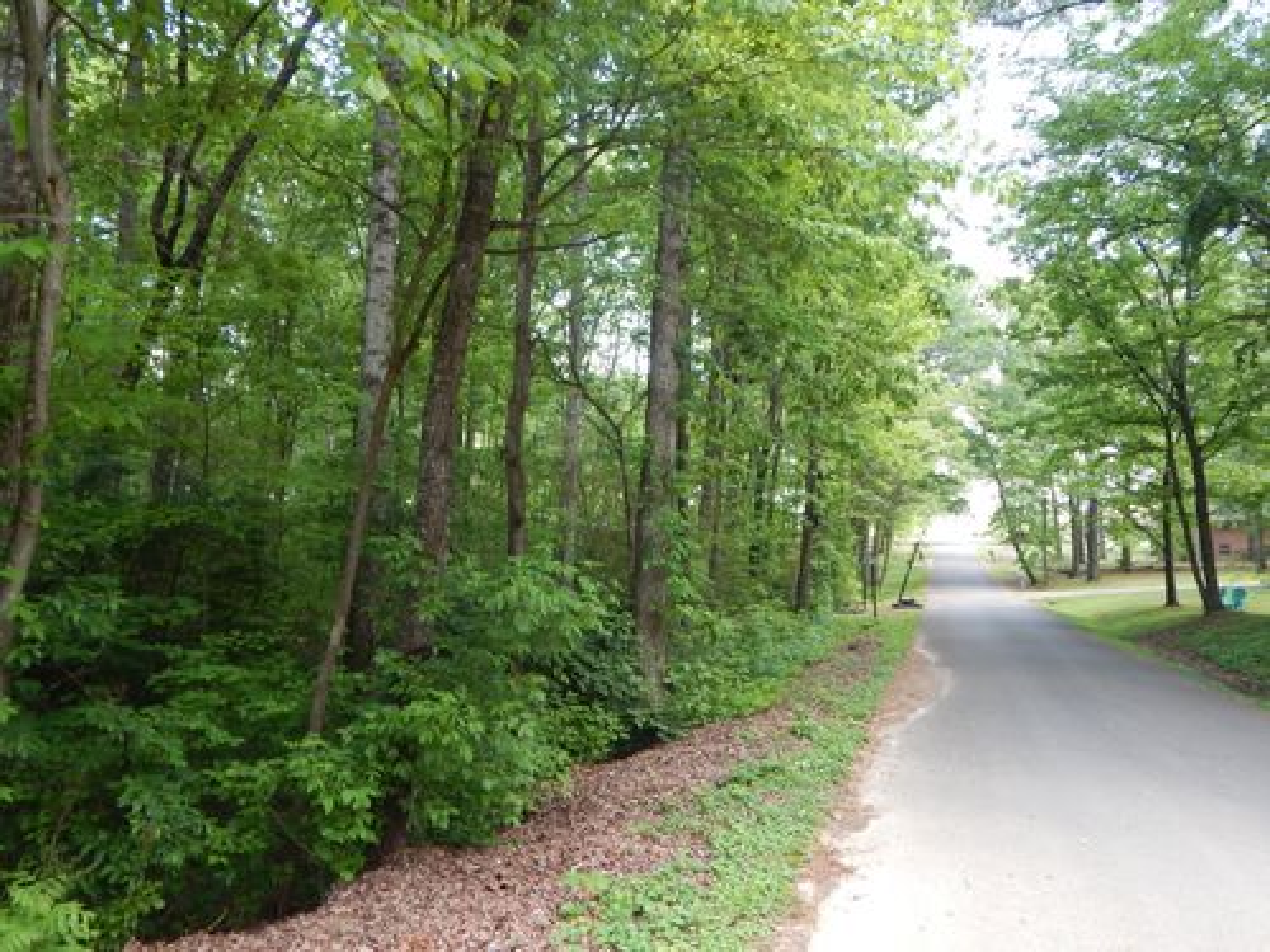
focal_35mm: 25
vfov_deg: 54.9
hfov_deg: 69.4
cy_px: 476
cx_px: 635
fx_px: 917
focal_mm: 4.5
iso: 125
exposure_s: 1/80
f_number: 3.1
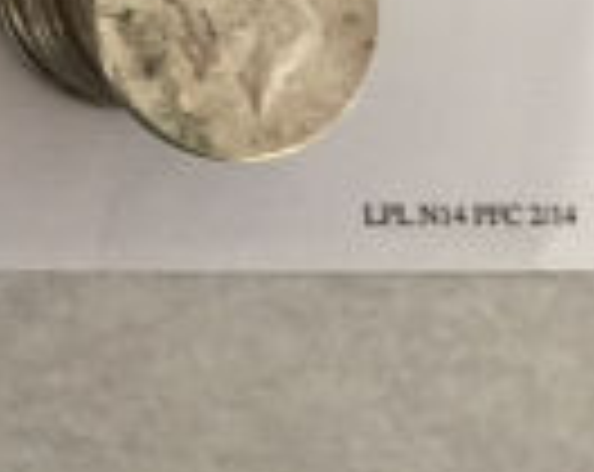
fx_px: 2263
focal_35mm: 129
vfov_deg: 11.6
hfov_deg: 12.5
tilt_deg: -84.0
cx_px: -720
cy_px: -139
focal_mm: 4.15
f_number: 2.2
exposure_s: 1/30
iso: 125
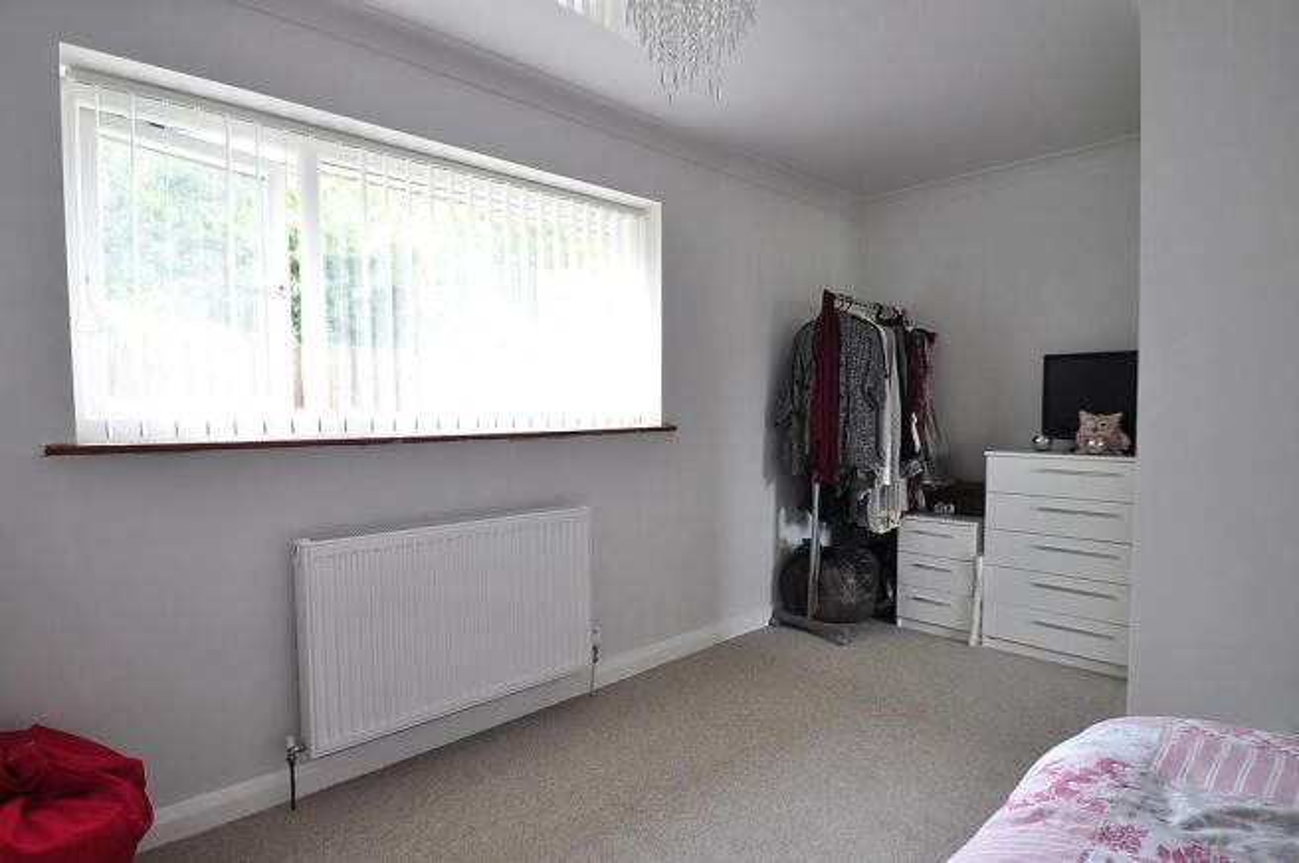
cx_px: 650
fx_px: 622
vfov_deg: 69.5
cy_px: 432
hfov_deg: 92.5
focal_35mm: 17
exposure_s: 1/40
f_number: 3.5
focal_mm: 11.5
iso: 200
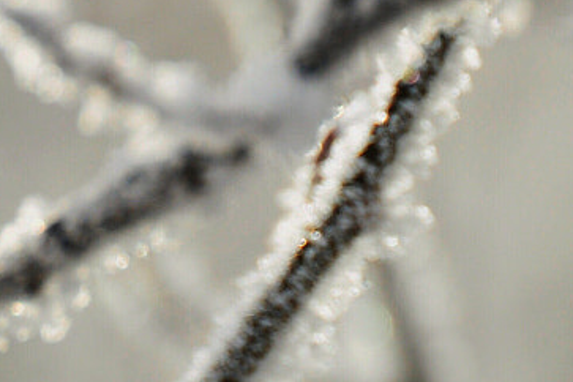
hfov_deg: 0.6
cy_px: -217
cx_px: 469
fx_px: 52616
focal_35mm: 3306
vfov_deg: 0.4
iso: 200
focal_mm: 500
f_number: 8
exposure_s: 1/200
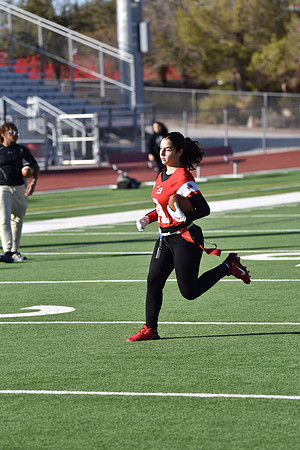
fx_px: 2625
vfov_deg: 9.8
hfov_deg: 6.5
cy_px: 225
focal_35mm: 210
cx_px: 150
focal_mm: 210
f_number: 5.3
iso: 180
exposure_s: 1/1000
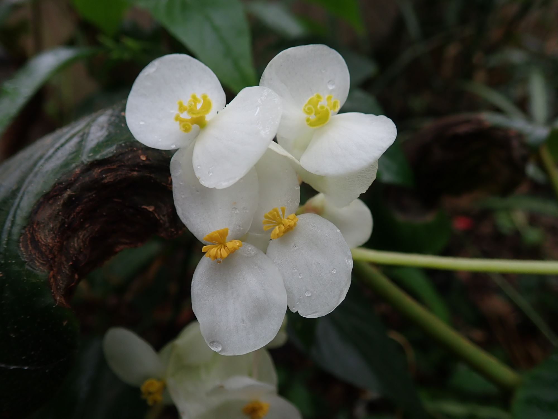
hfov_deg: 60.0
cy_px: 210
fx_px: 484
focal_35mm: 30
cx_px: 279
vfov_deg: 46.8
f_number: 2.3
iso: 125
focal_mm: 5.5
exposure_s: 1/125
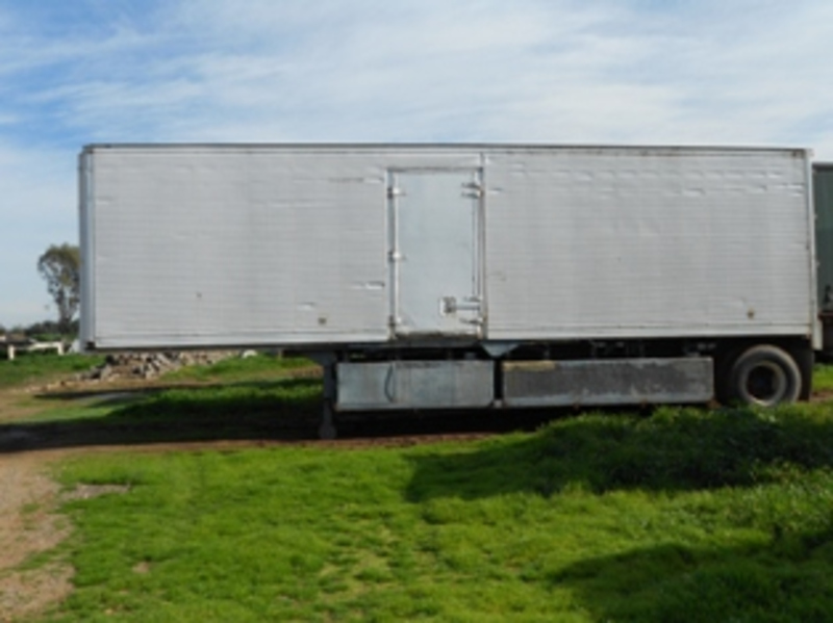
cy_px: 312
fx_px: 770
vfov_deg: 44.1
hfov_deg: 56.8
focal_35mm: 32
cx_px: 416
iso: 80
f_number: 3.6
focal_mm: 5.8
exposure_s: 1/1250
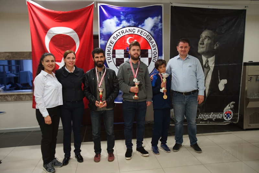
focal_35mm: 29
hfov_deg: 63.7
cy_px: 86
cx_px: 130
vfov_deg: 44.9
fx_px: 209
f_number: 2.8
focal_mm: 29
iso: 640
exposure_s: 1/125
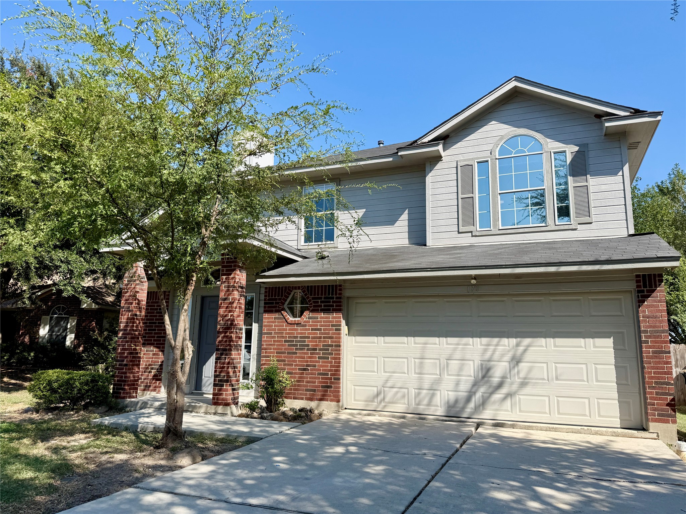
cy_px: 257
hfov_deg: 71.6
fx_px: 476
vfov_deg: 56.8
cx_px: 343
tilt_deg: +12.0
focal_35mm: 24
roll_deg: +0.2
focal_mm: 6.76
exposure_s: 1/3425
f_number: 1.78
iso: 80
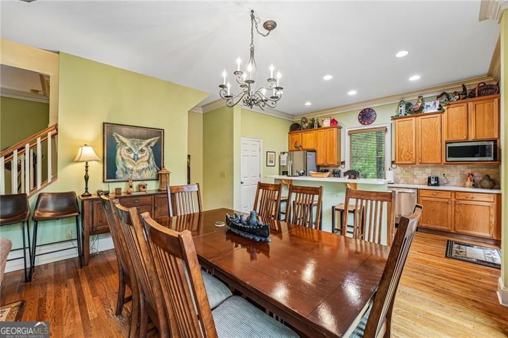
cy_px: 169
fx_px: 197
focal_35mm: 14
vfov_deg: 81.1
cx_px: 254
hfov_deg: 104.3
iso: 320
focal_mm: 14
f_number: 8
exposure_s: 1/10
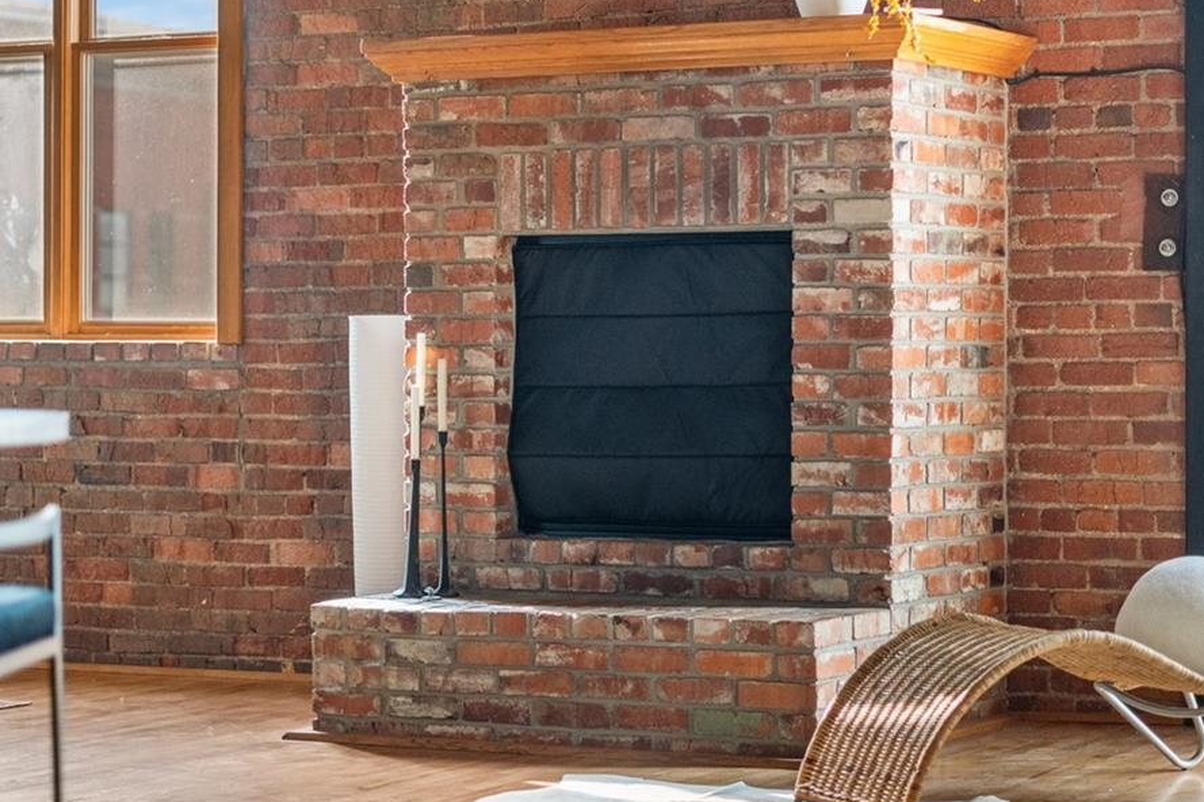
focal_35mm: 90
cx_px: 628
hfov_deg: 22.6
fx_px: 3009
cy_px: 303
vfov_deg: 15.2
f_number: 1.8
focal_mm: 50
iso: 500
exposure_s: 1/250
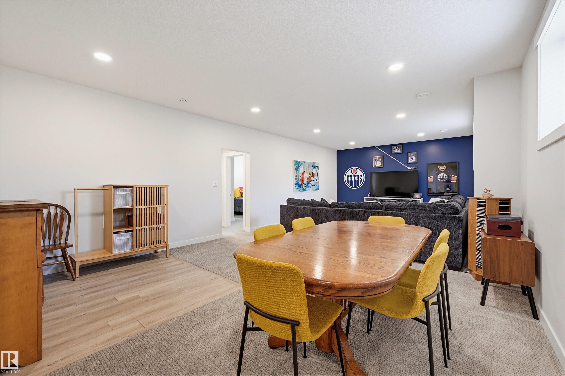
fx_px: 235
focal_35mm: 15
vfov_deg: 77.2
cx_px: 282
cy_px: 188
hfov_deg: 100.4
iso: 400
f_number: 8
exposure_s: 1/5
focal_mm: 15
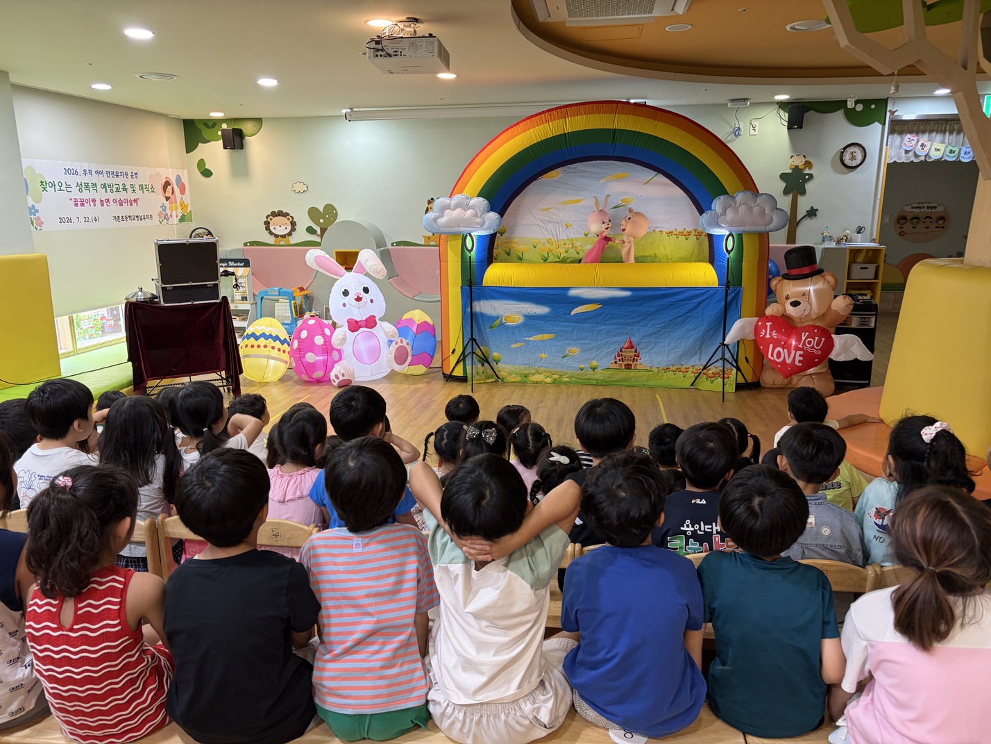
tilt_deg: -12.0
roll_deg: +1.7
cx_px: 496
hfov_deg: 67.3
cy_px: 372
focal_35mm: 26
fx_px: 744
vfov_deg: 53.1
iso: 100
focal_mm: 5.96
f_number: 1.6
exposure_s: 1/60
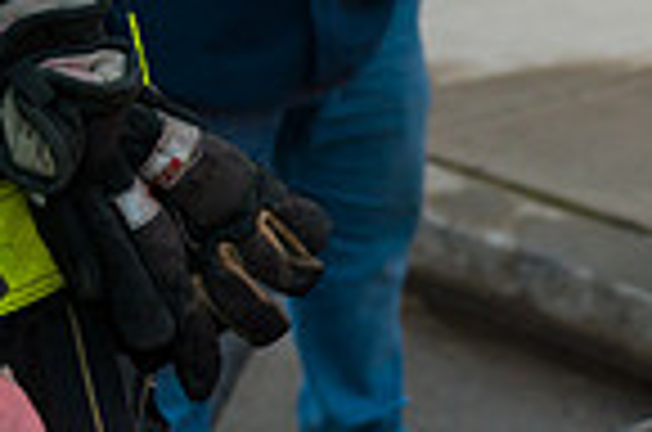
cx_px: 1147
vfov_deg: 12.4
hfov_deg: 16.2
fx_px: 1952
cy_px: 472
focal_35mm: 108
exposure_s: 1/320
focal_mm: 27
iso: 1000
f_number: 3.2
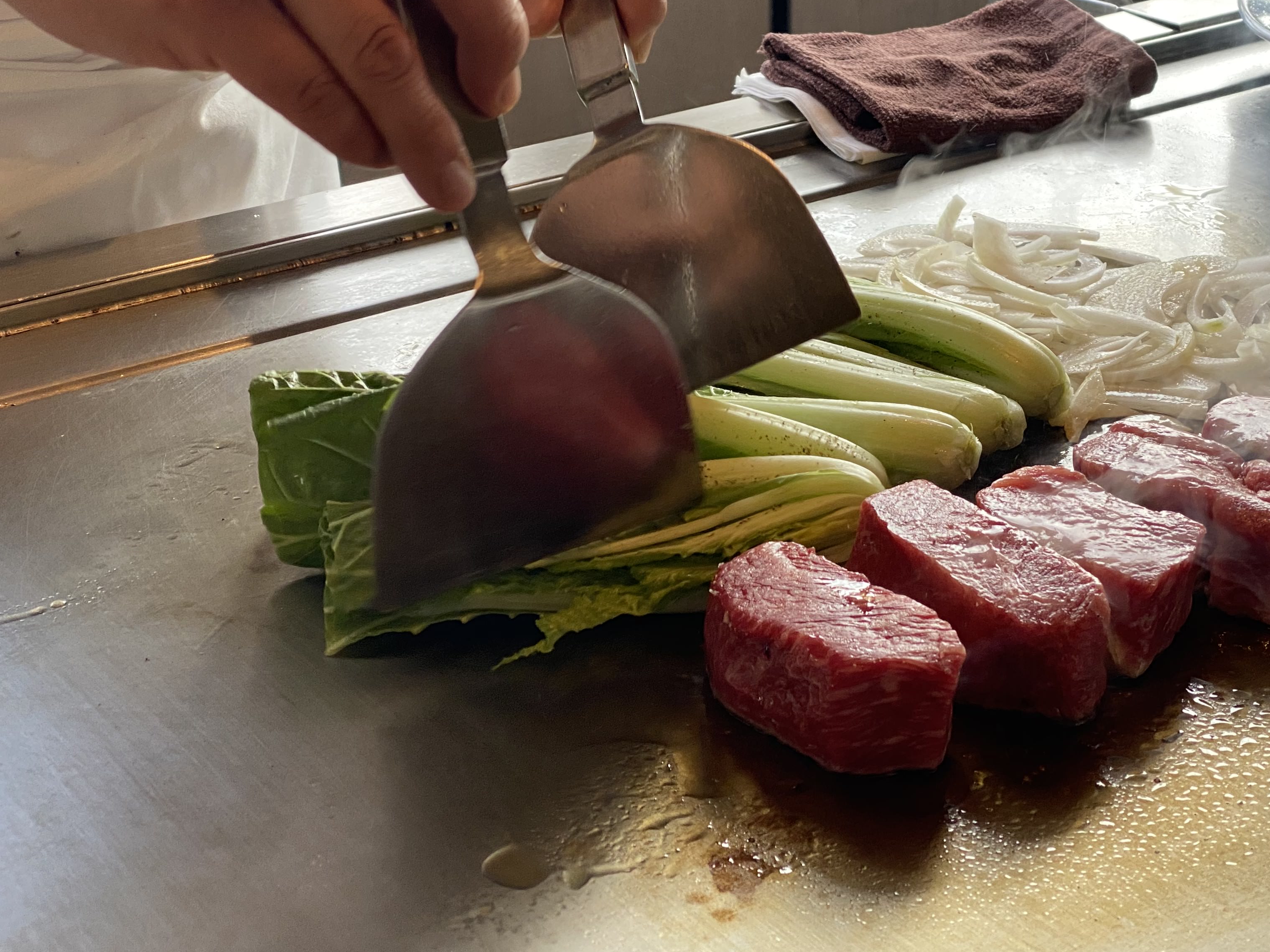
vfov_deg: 21.3
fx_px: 2531
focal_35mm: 69
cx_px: 836
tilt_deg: -26.9
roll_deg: -0.8
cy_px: 441
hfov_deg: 28.0
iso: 64
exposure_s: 1/120
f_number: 2
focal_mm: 6
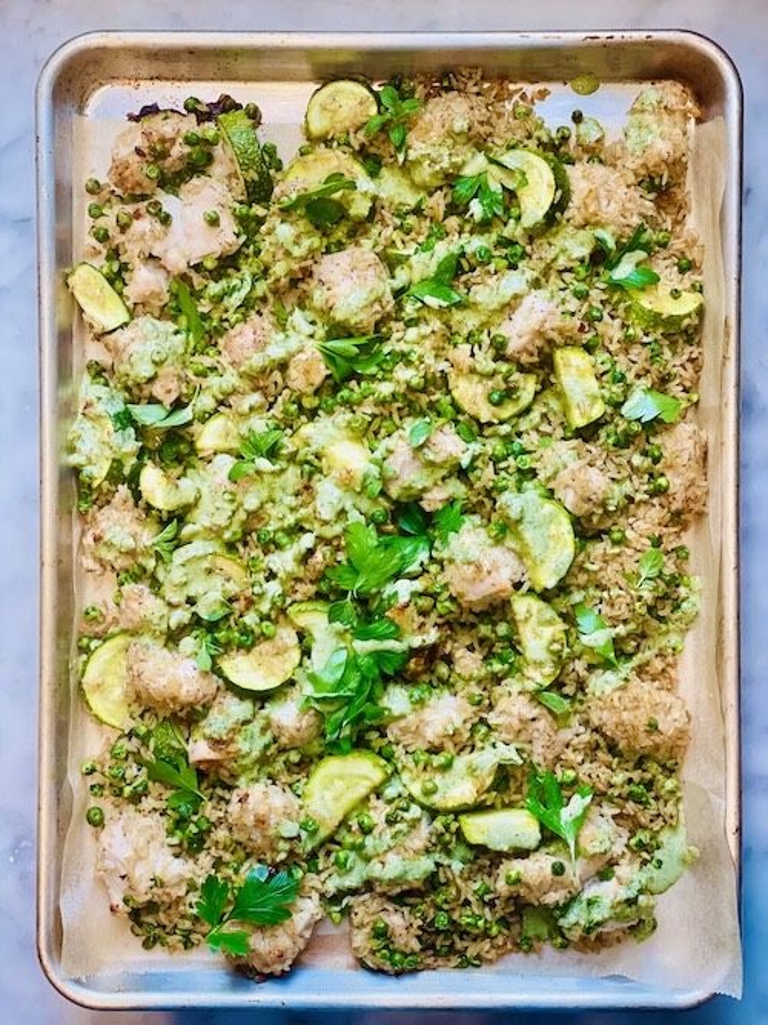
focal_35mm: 52
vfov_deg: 36.8
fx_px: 1539
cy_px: 512
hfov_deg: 28.0
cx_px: 384
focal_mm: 6
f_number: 2
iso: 160
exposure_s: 1/120
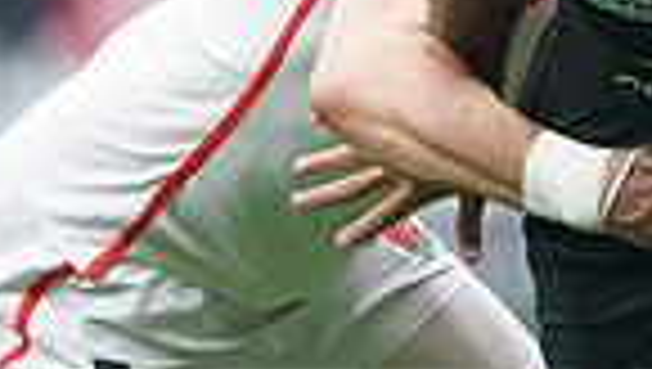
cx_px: 761
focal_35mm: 3095
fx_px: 53577
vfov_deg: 0.4
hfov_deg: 0.7
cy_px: 234
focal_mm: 600
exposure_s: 1/3200
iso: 10000
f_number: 4
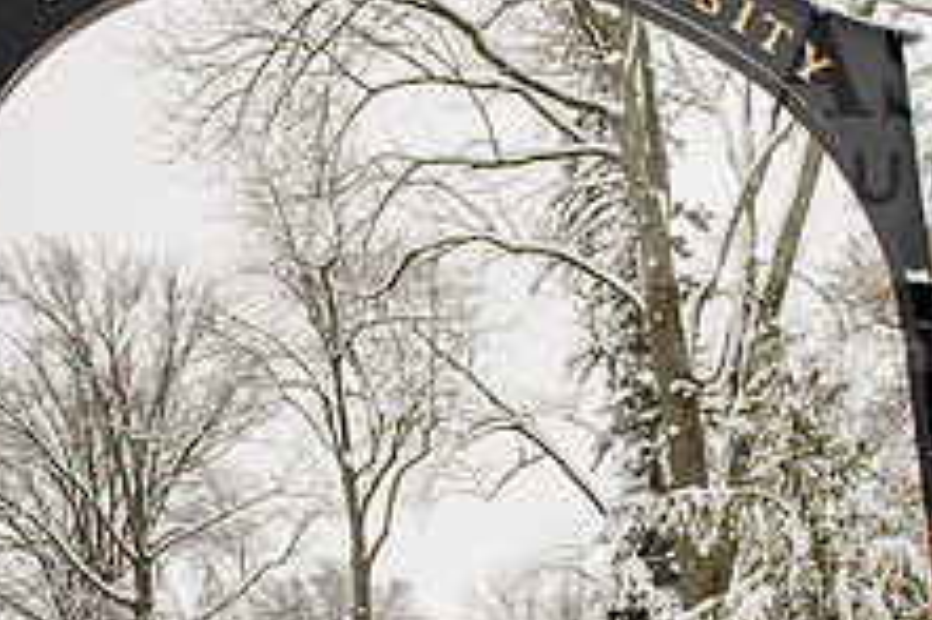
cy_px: 441
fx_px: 1630
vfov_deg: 21.4
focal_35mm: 63
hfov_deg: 31.9
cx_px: 481
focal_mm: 24
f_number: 4
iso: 125
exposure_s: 1/500
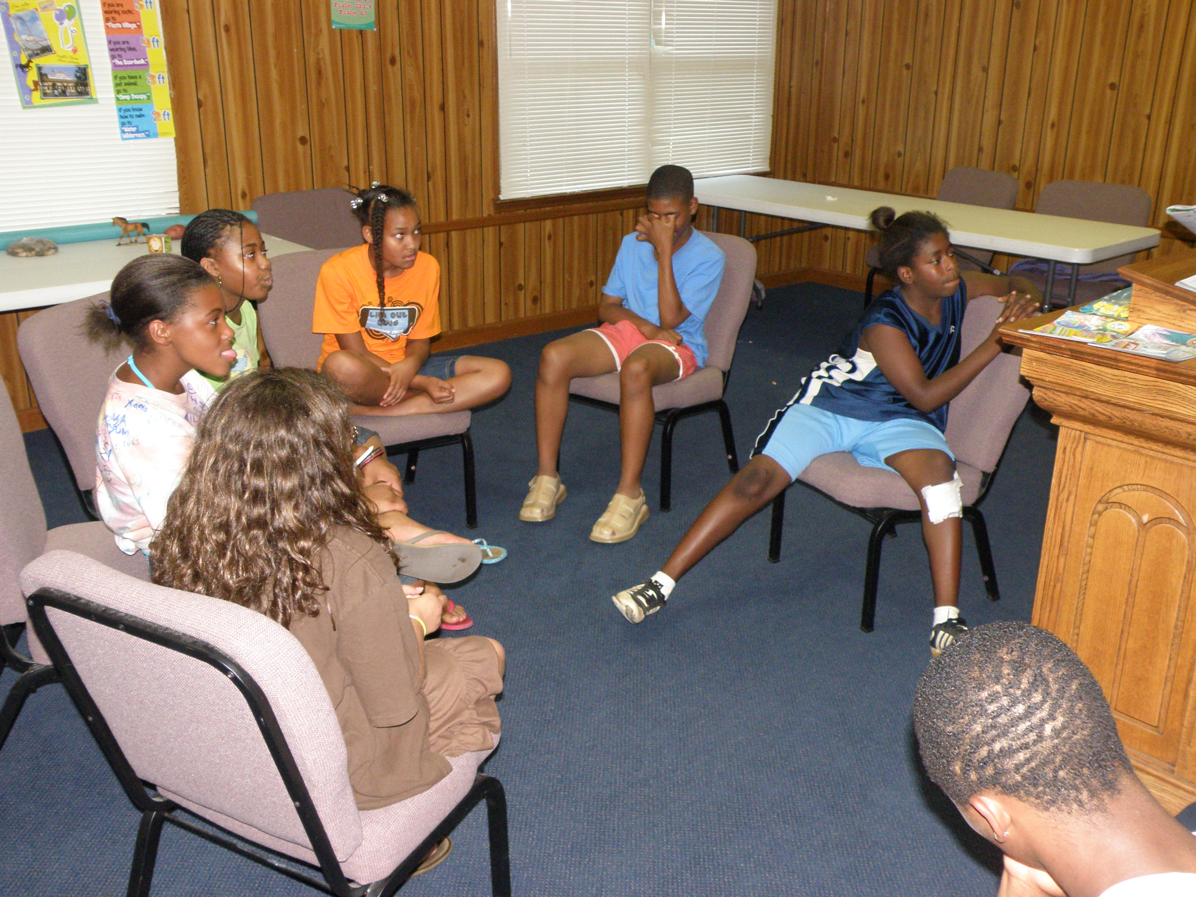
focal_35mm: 33
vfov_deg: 42.9
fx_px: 1140
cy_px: 448
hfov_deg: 55.4
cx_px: 598
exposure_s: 1/30
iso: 250
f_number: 3.1
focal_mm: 6.02
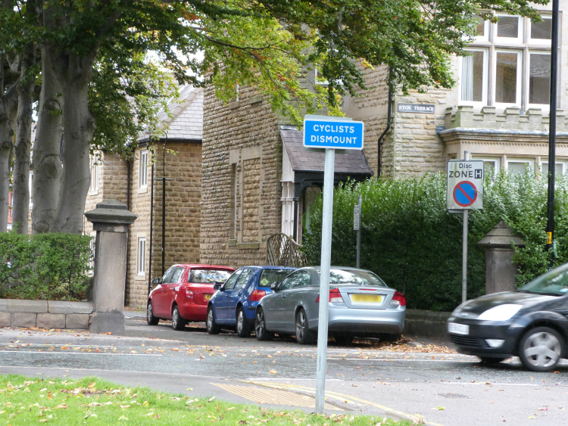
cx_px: 284
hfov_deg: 15.4
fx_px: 2101
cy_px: 213
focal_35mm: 128
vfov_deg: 11.6
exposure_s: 1/160
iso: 320
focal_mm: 23.1
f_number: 3.6
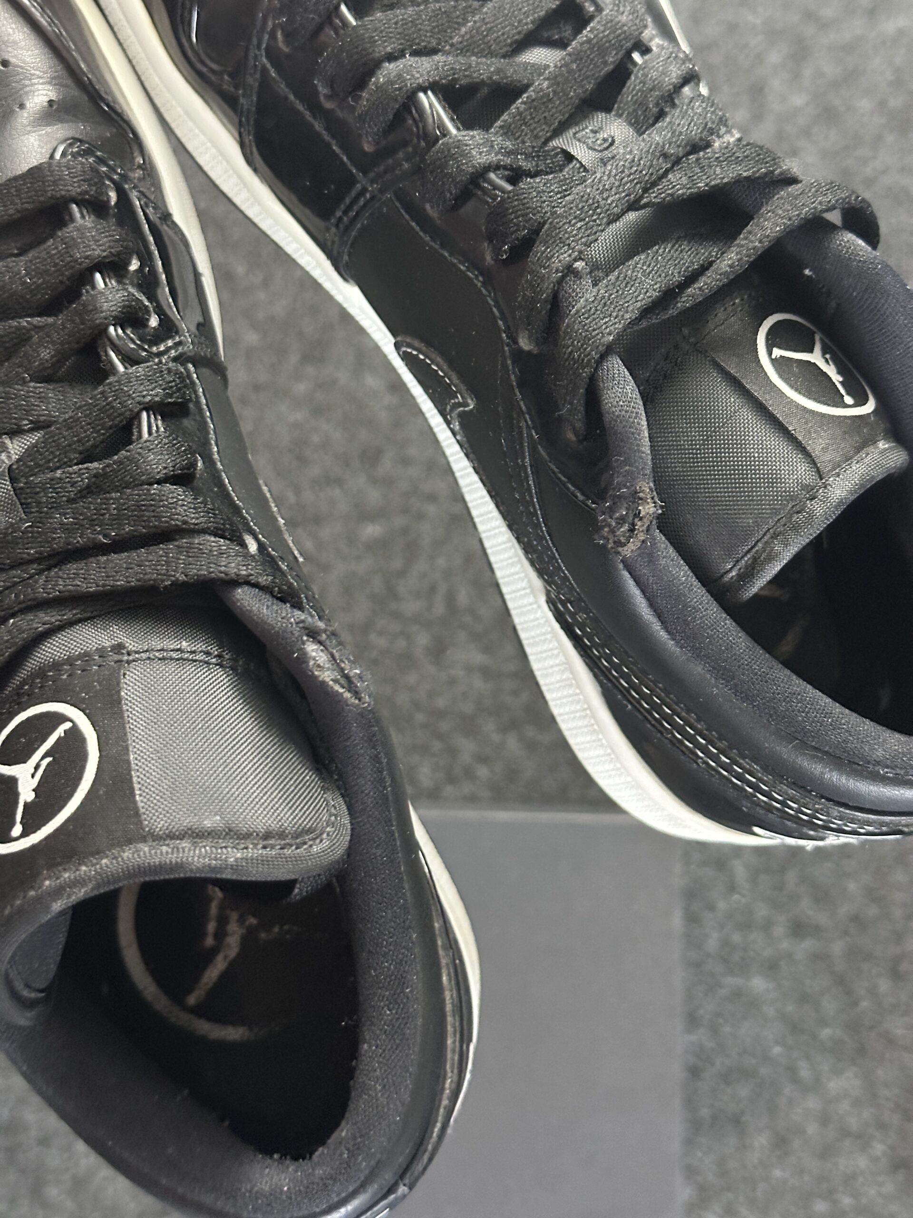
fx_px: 1688
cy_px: 609
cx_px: 456
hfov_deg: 30.3
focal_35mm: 48
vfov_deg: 39.7
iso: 640
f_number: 1.78
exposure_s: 1/25
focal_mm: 6.86
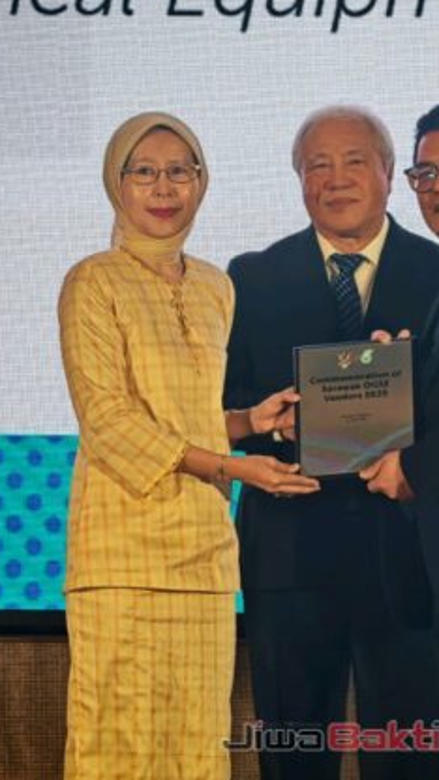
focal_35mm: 278
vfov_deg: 7.8
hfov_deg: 4.4
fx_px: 5753
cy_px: 405
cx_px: 358
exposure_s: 1/60.2
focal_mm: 15.38
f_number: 2.6
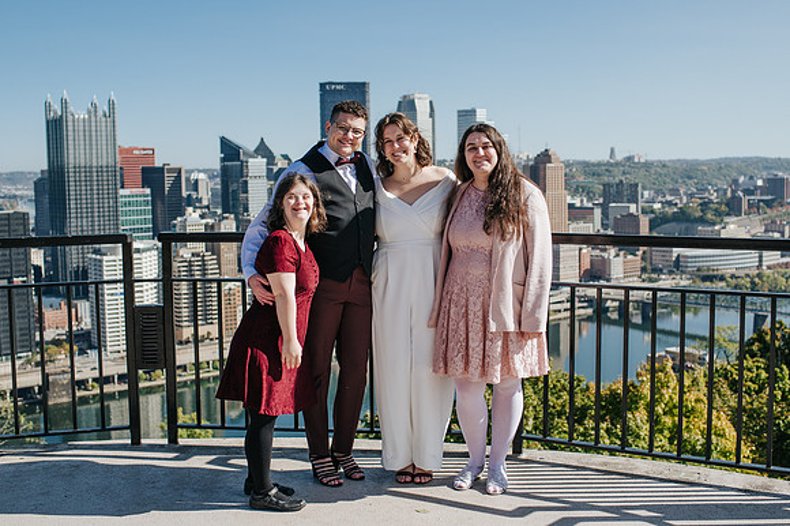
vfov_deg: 30.7
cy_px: 244
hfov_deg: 44.9
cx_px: 410
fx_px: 956
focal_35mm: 44
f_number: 3.2
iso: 100
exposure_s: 1/1250
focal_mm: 35
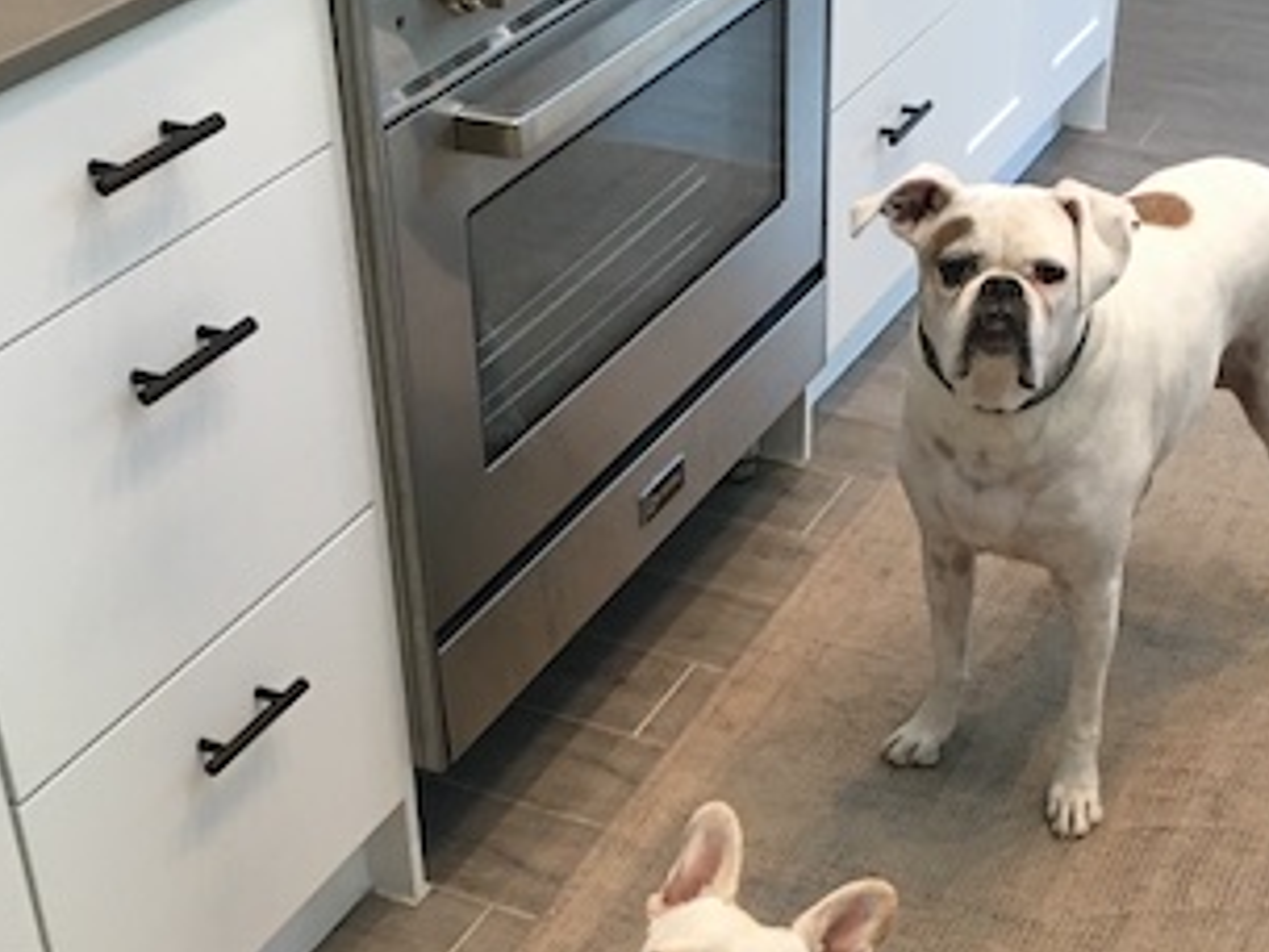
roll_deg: -0.8
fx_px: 2236
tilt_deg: -36.9
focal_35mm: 61
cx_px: 772
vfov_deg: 23.7
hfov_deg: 31.6
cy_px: 760
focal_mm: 4.15
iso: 125
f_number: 2.2
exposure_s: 1/30
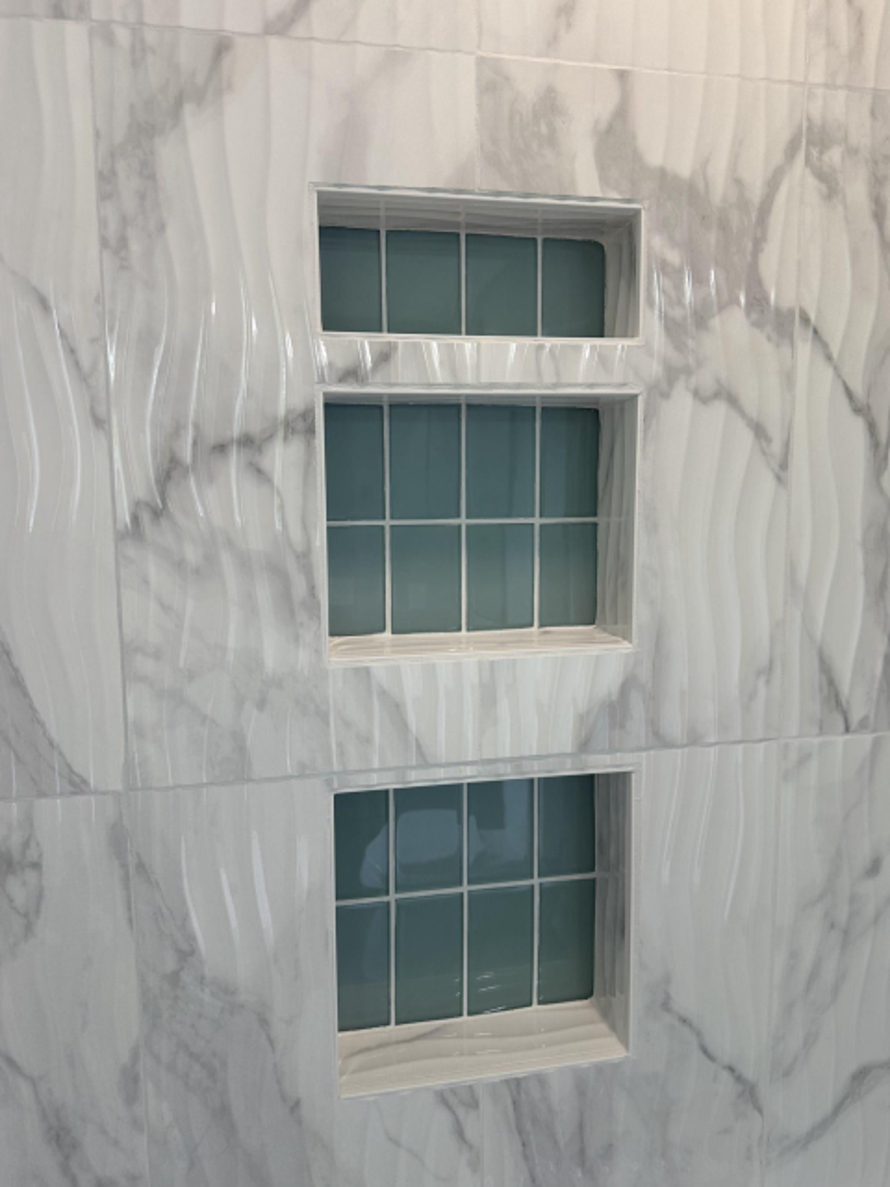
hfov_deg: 54.9
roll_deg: -1.2
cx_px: 436
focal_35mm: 25
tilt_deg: -4.4
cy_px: 585
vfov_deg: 69.4
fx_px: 857
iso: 80
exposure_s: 1/120
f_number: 1.78
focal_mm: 6.86
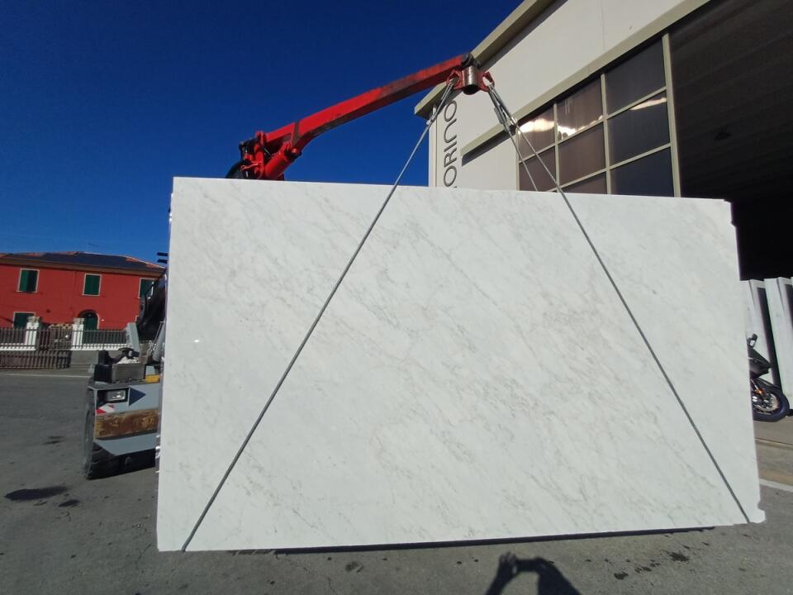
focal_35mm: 16
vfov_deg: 78.1
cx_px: 396
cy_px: 298
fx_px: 367
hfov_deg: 94.5
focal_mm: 1.64
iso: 40
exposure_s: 1/3040
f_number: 2.2
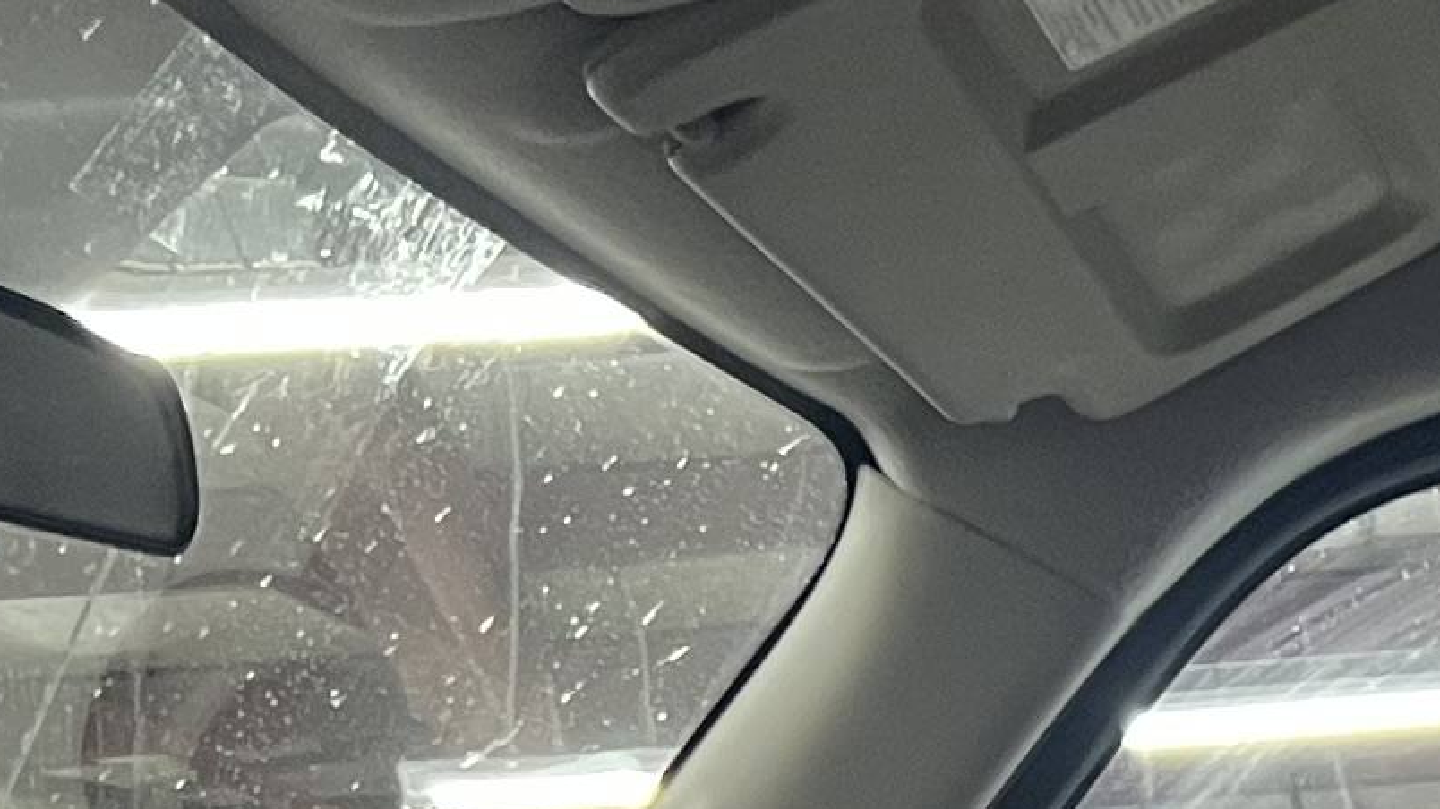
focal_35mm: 142
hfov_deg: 13.9
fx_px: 5421
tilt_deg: -10.1
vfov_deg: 7.6
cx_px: 2327
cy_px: 2277
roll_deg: +6.9
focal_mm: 5.7
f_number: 1.5
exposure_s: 1/60
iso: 200
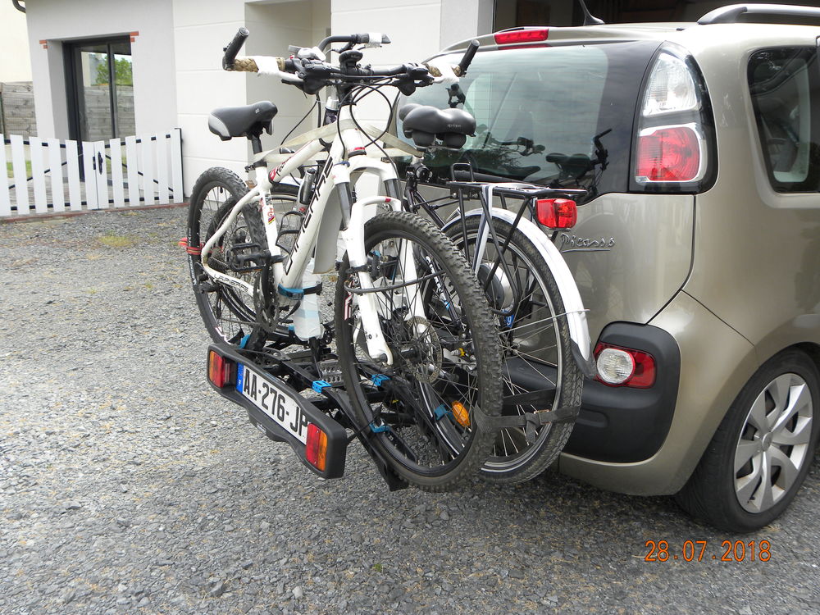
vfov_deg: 42.9
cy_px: 308
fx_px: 782
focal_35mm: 33
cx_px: 410
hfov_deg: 55.4
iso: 64
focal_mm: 5.9
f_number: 3.5
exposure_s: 1/160
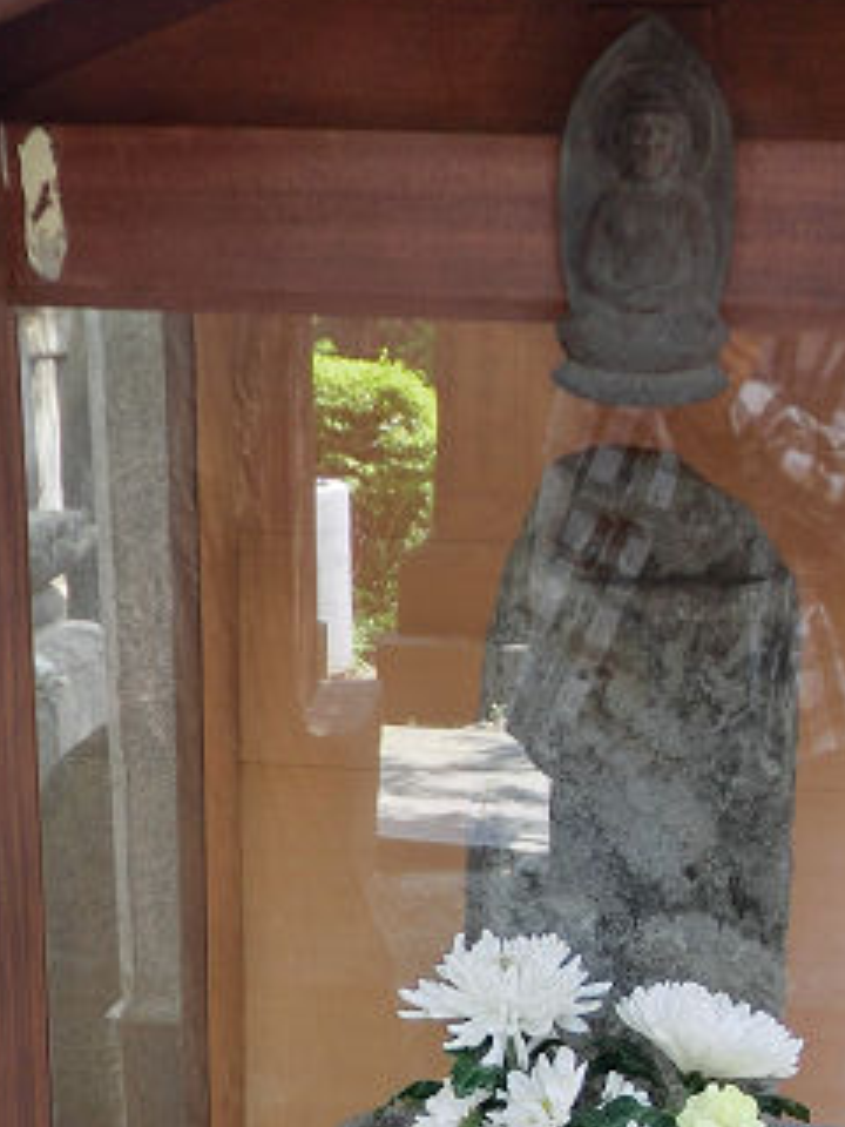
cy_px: 1131
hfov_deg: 23.1
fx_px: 2050
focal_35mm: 63
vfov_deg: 28.8
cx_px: 592
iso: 160
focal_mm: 5
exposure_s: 1/60
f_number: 3
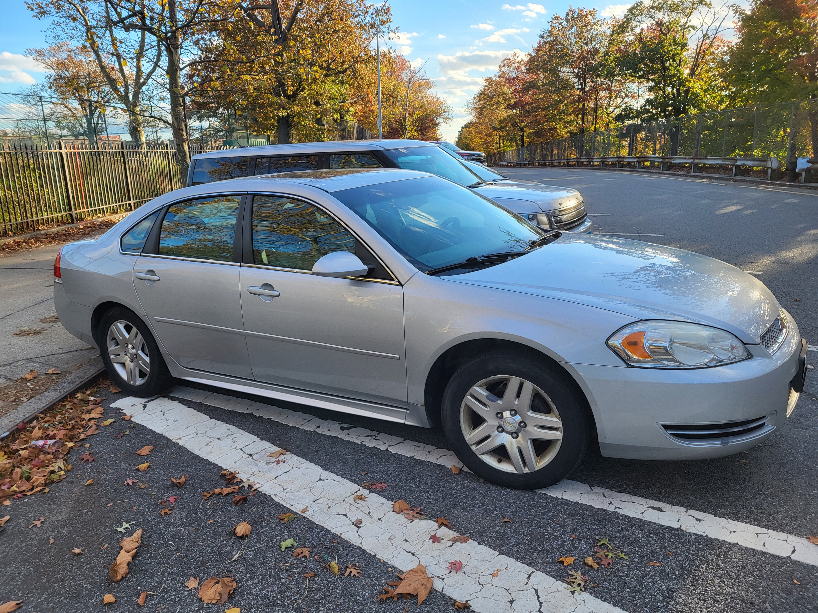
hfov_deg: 67.3
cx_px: 409
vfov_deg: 53.1
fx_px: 614
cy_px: 306
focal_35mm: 26
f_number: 1.8
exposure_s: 1/593
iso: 40
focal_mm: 5.4
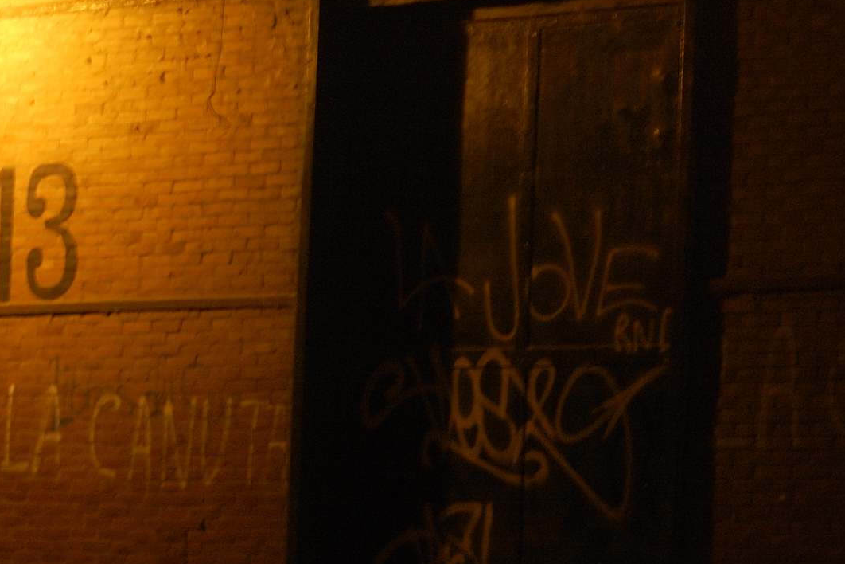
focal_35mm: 233
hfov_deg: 8.8
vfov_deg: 5.9
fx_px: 5478
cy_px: 281
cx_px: 391
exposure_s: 1/3
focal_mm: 55
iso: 200
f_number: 5.6
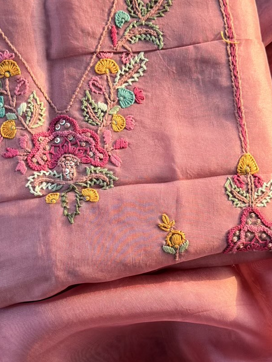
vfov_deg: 30.1
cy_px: 231
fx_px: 671
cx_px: 107
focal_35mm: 64
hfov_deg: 22.9
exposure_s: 1/121
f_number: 1.78
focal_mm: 6.76
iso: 80
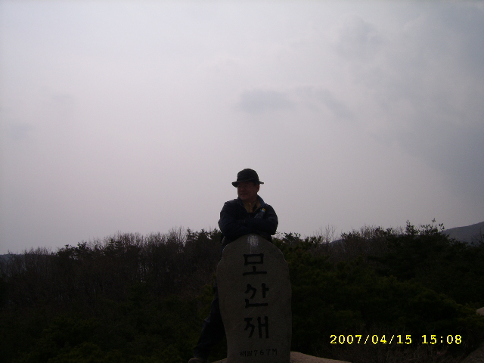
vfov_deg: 40.7
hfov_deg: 52.6
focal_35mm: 35
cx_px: 242
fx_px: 489
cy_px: 182
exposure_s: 1/1542
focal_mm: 5.95
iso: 50
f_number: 5.8
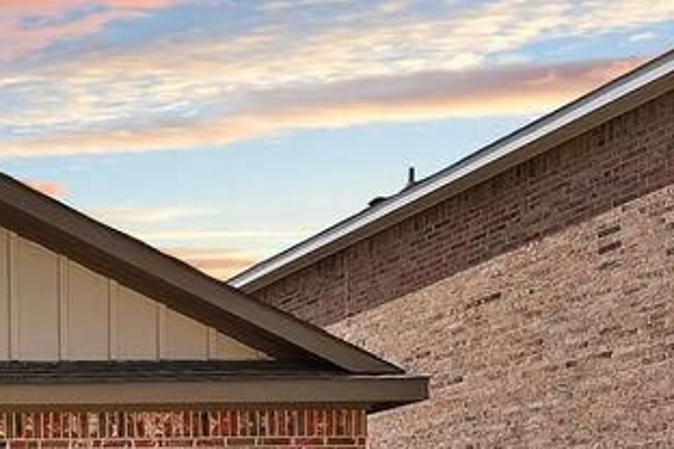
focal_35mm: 59
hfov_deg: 23.8
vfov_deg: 20.6
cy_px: 616
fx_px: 1105
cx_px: -428
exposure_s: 1/400
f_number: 9
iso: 640
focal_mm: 18
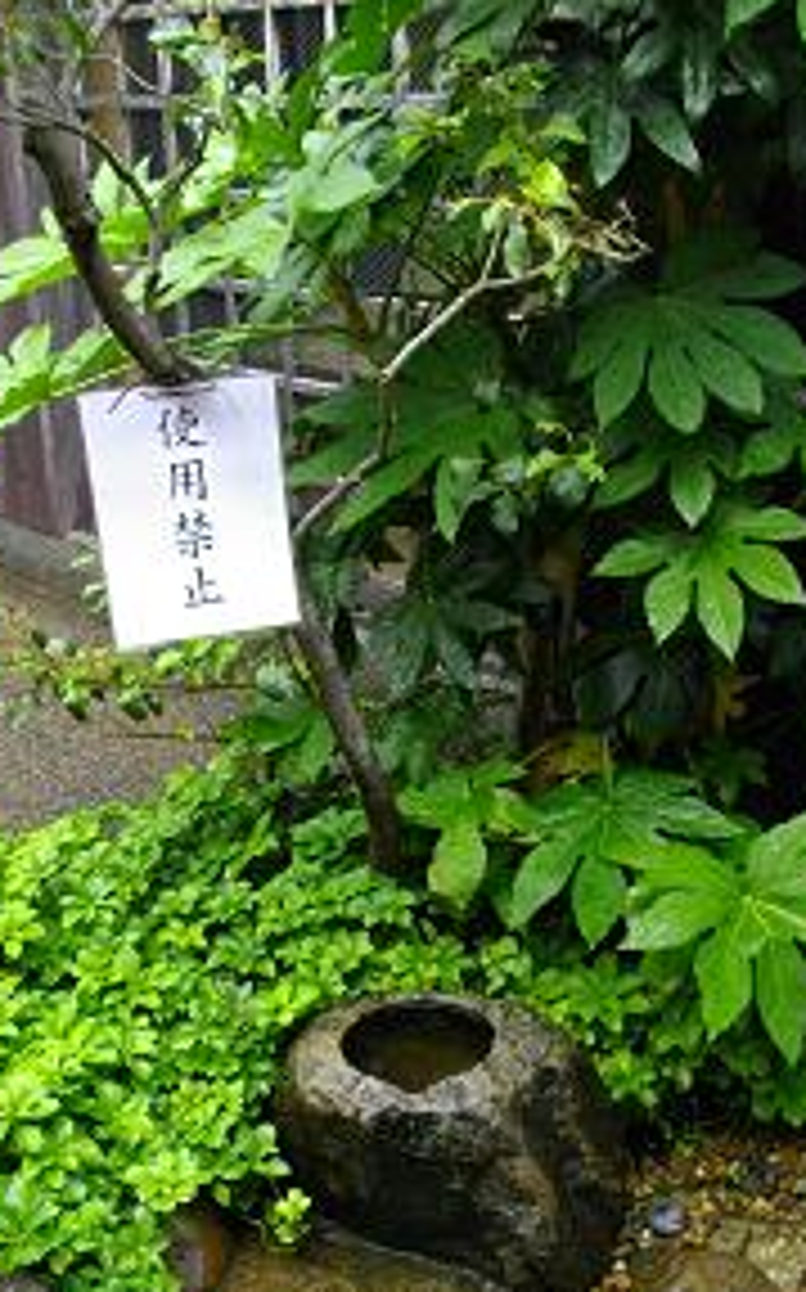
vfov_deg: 43.2
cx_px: 518
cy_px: 795
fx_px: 1619
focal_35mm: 46
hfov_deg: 27.8
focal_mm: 5.7
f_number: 2.9
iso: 200
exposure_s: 1/80
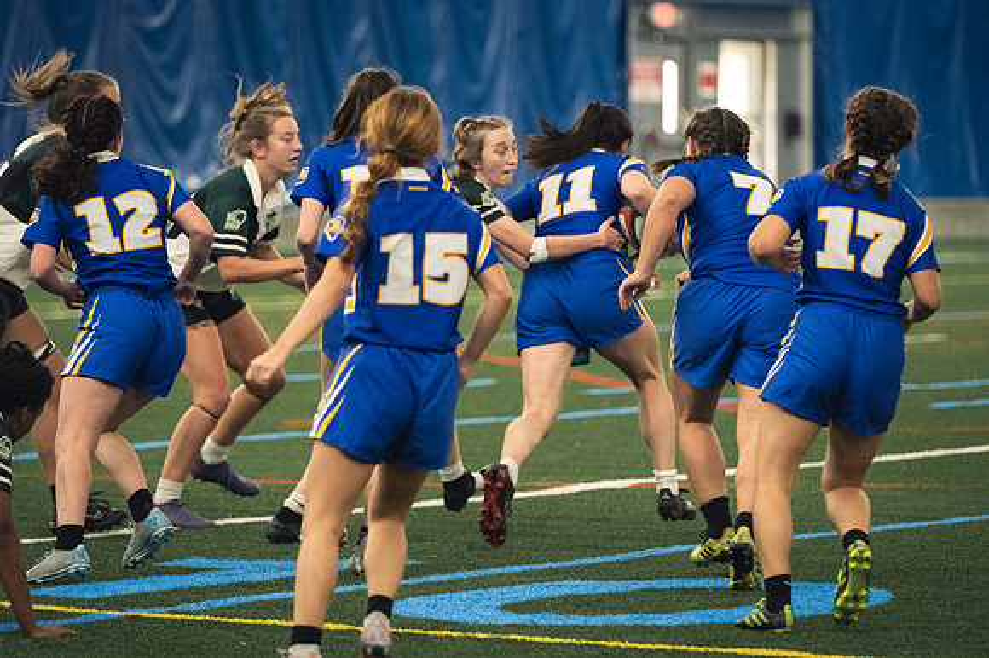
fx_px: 6589
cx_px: 494
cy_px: 329
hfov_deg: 8.6
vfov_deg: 5.7
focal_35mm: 240
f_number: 2.8
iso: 6400
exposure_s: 1/500
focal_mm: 160
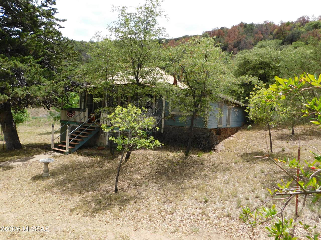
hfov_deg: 73.9
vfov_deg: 58.9
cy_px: 120
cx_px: 160
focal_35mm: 23
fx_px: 213
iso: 125
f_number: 3
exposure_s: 1/1250
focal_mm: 4
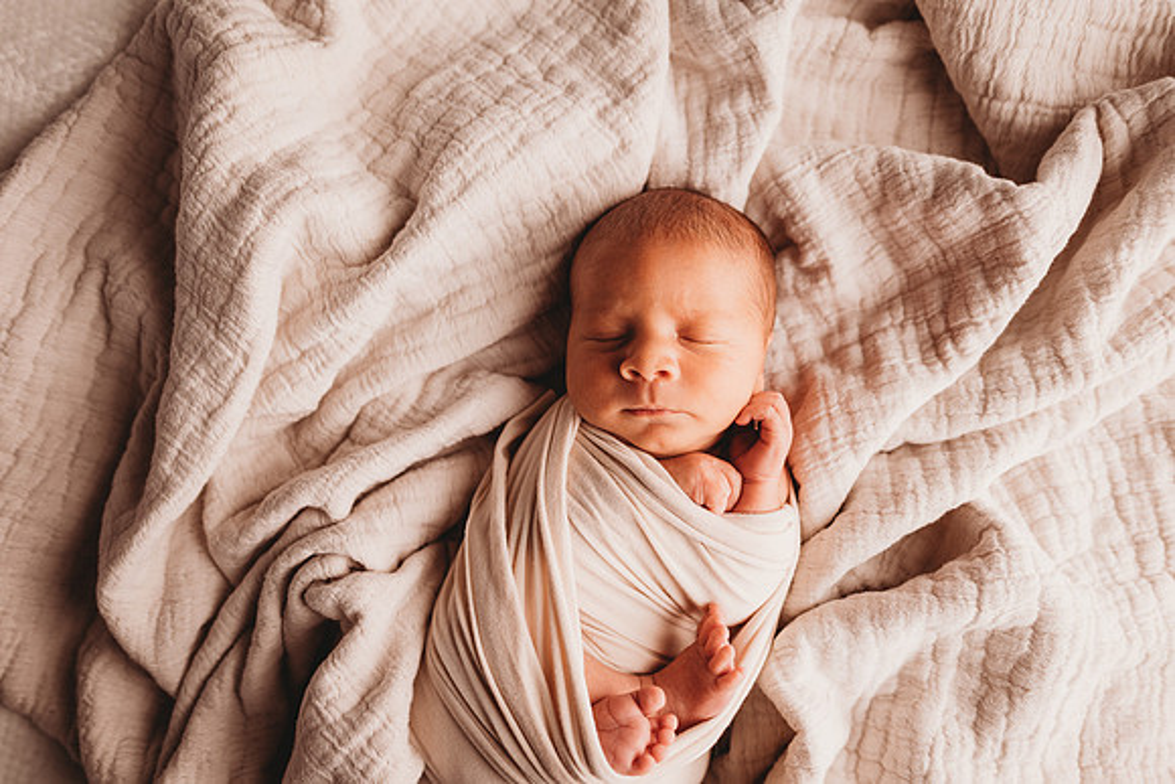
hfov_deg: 73.7
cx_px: 588
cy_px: 392
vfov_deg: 53.2
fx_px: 783
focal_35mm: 24
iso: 100
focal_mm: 24
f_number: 2.5
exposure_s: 1/160
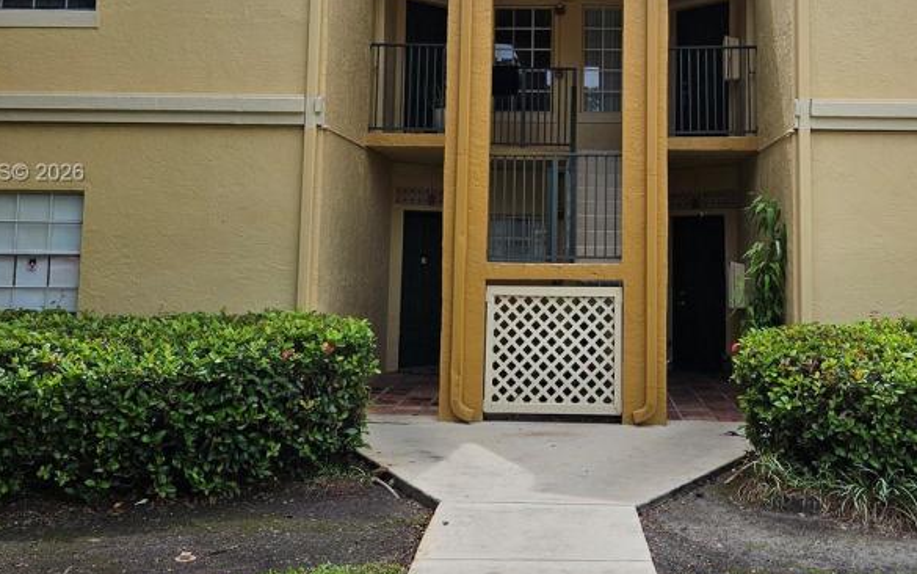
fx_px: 1000
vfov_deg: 31.7
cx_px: 544
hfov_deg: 49.0
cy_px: 174
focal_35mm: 40
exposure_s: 1/2032
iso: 25
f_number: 1.8
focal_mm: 5.4
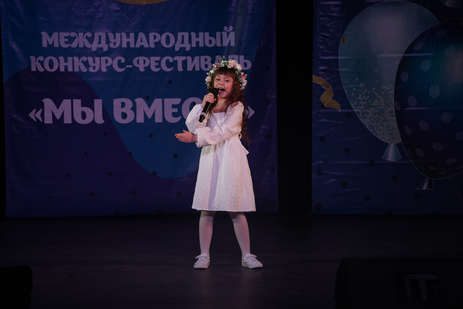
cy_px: 154
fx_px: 2135
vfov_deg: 8.3
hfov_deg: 12.4
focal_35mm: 166
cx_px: 232
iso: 1600
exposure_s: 1/400
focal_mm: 166
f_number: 5.6
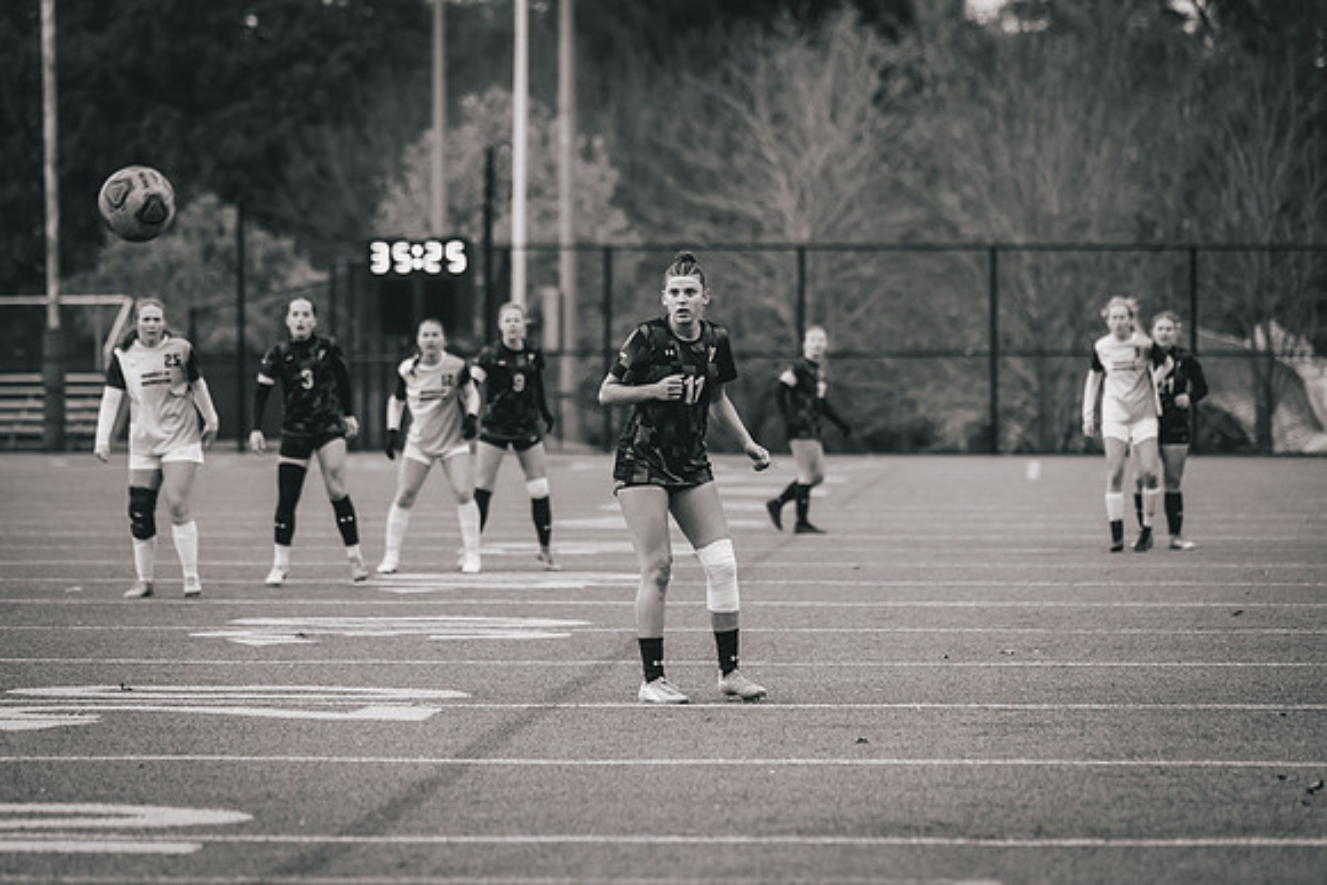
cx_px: 664
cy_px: 442
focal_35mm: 226
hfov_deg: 9.1
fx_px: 8341
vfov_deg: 6.1
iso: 400
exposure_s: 1/1000
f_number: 2.8
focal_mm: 150
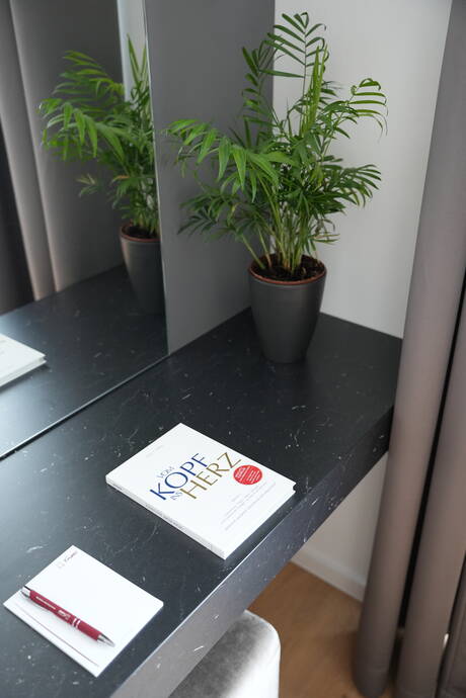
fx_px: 621
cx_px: 233
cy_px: 349
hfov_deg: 41.1
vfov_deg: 58.7
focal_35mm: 32
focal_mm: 32
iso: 3200
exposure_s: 1/160
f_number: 2.8
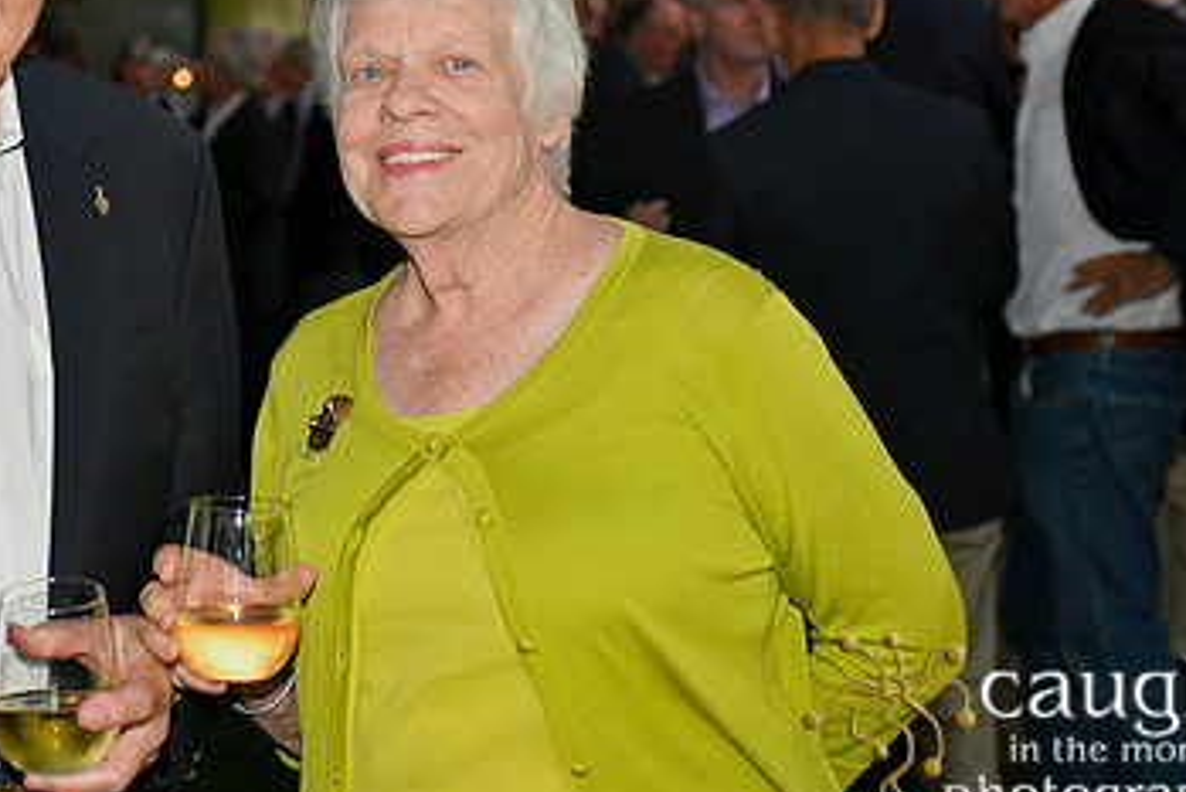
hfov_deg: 24.2
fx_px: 2735
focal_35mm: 83
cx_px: 306
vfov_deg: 16.4
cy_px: 195
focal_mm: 50
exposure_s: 1/125
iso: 1000
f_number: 3.5
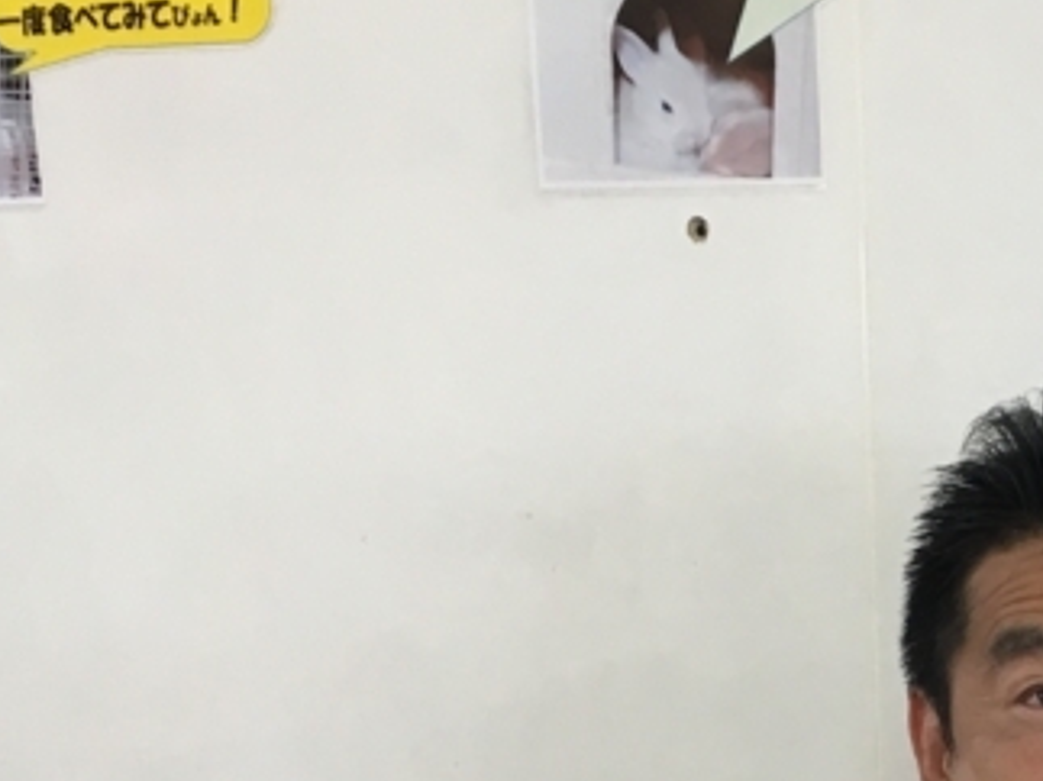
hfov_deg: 20.2
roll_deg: -0.3
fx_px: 2771
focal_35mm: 92
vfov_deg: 15.4
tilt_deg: -13.4
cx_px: 1182
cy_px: 958
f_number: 2.2
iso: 50
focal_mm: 4.15
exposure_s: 1/30
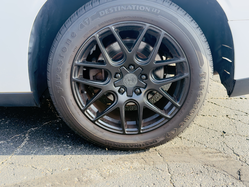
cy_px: 94
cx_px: 124
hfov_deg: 44.8
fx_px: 302
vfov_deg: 34.4
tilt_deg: -21.5
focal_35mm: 42
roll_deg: -0.8
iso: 100
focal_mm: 6.76
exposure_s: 1/601
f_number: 1.78
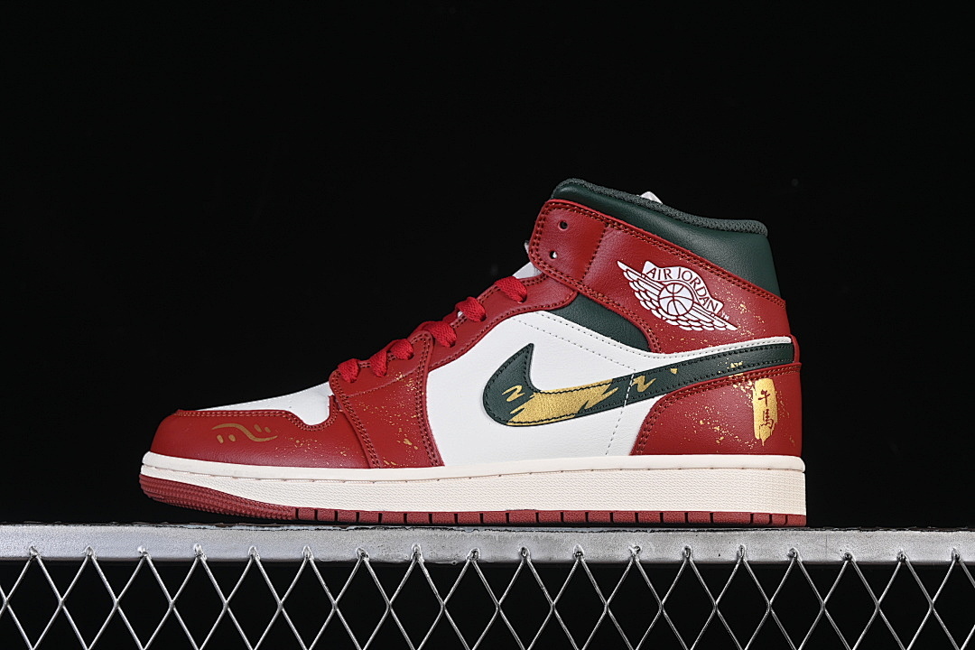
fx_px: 2031
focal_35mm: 75
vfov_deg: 18.2
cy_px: 325
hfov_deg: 27.0
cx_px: 488
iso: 160
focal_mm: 50
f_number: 8
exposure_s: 1/80
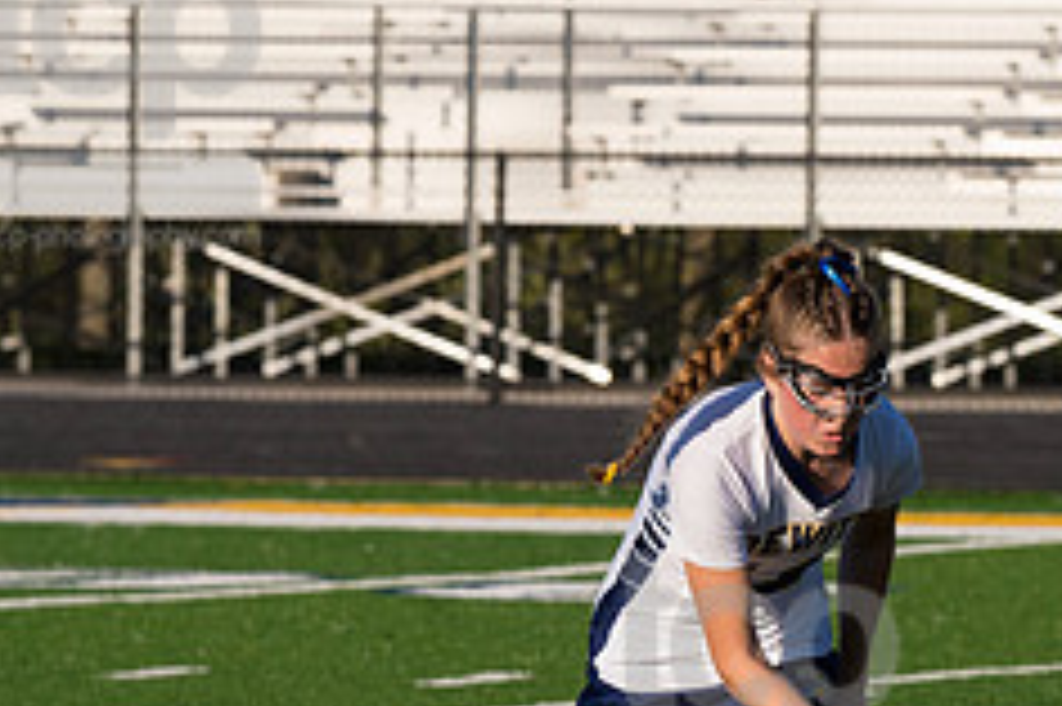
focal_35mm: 569
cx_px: 760
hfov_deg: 3.6
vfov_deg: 2.4
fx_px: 16773
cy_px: 710
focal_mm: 155
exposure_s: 1/1600
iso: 250
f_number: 5.6
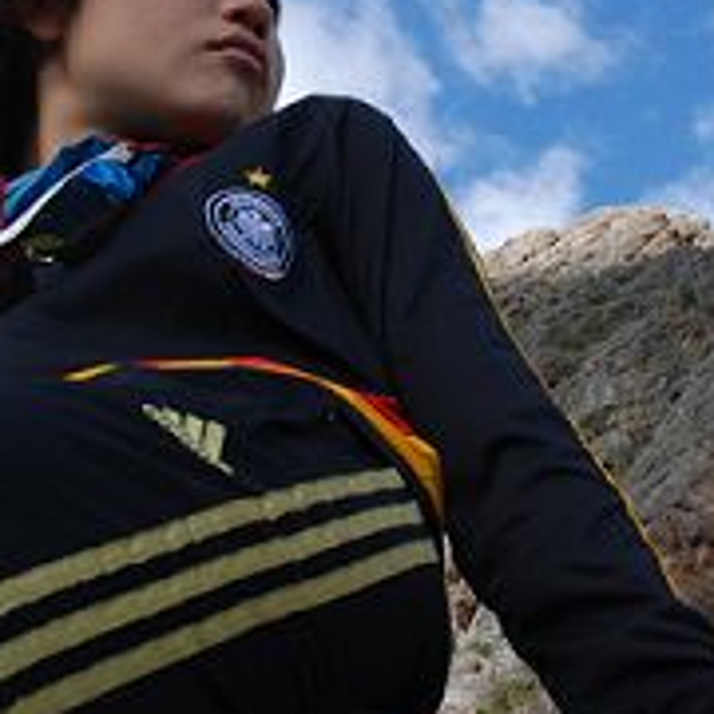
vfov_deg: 15.8
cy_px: 63
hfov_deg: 15.9
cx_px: 222
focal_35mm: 109
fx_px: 2544
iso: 100
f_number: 8
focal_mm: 24
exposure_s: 1/125
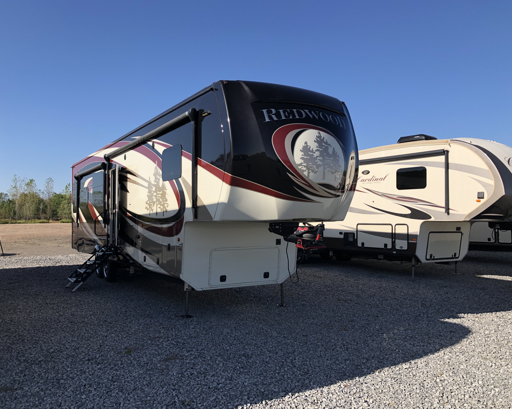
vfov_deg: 48.5
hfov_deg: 58.8
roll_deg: -1.8
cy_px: 202
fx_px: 455
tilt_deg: +0.9
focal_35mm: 30
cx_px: 249
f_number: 1.8
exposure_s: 1/1600
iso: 20
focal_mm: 3.99
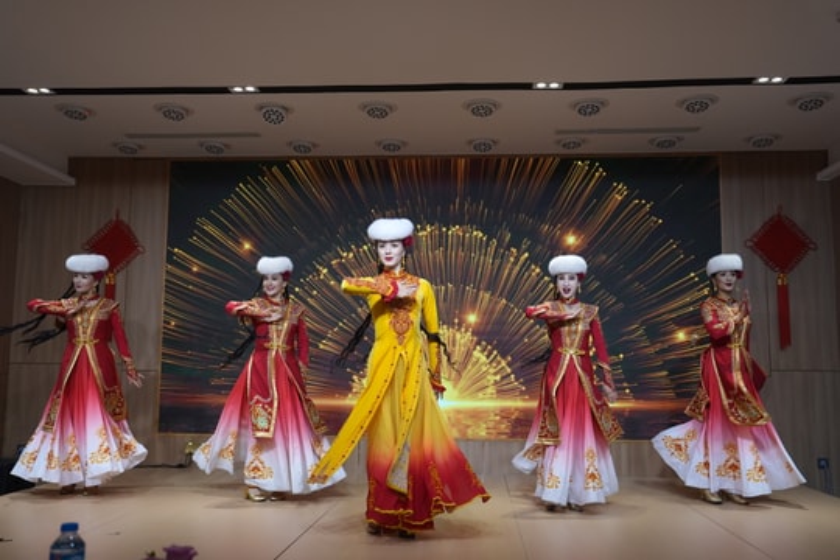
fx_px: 793
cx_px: 420
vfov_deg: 38.9
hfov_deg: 55.8
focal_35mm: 34
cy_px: 280
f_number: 4
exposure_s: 1/400
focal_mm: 34
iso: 1600
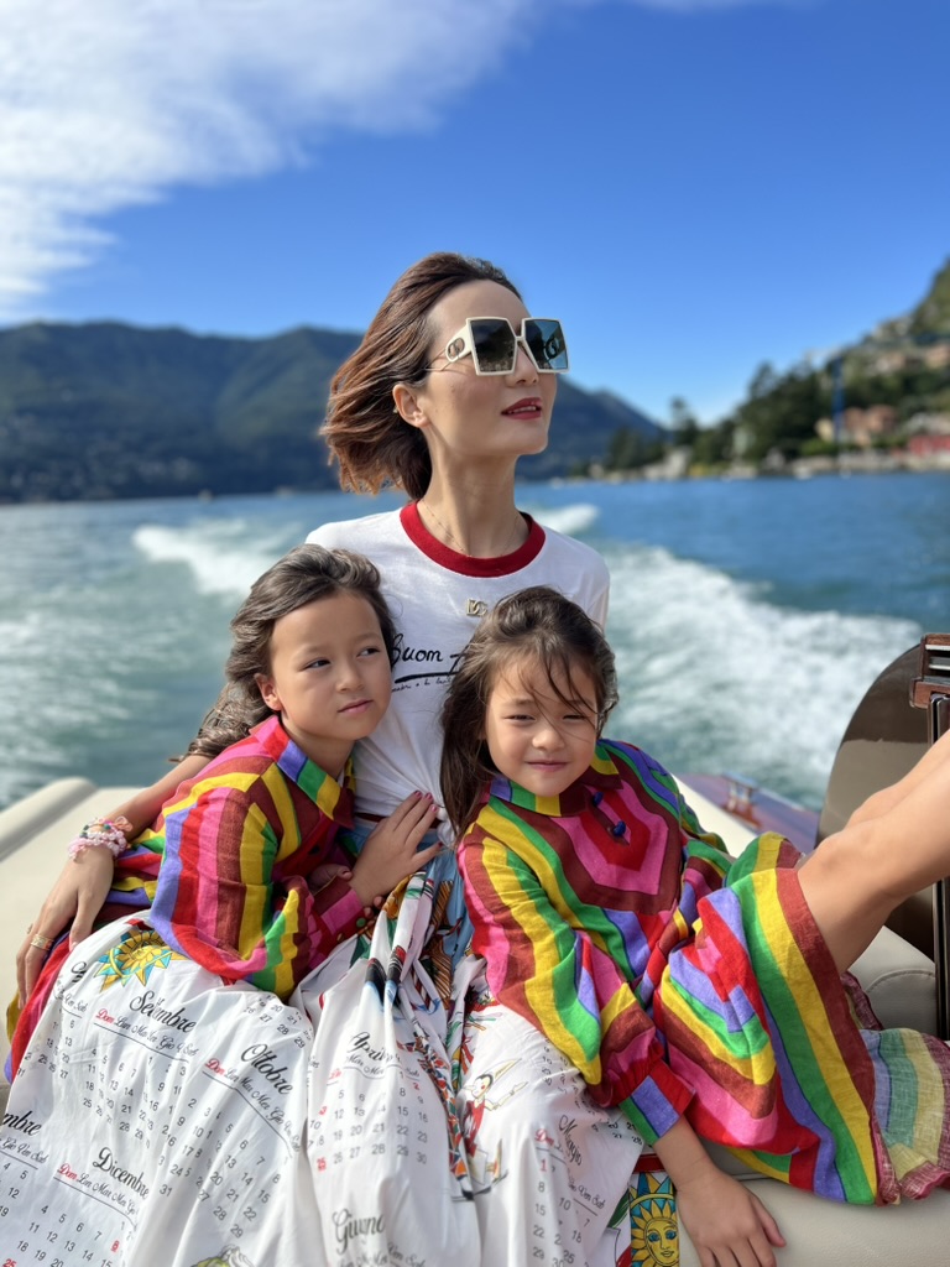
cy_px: 634
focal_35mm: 26
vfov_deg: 67.3
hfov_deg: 53.1
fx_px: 951
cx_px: 475
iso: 50
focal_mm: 5.7
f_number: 1.5
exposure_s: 1/2841
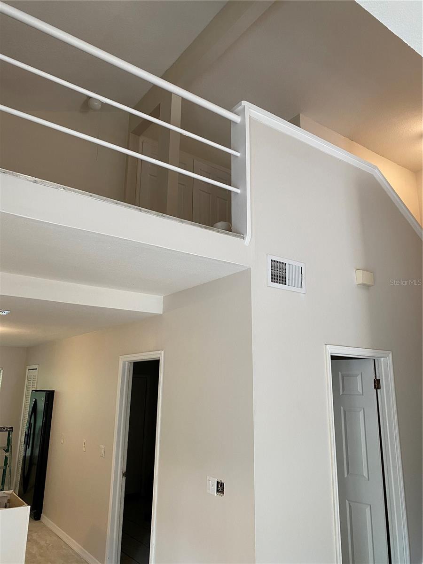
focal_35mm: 26
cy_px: 282
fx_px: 424
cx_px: 212
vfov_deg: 67.3
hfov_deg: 53.1
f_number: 1.8
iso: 100
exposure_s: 1/60
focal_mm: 4.25
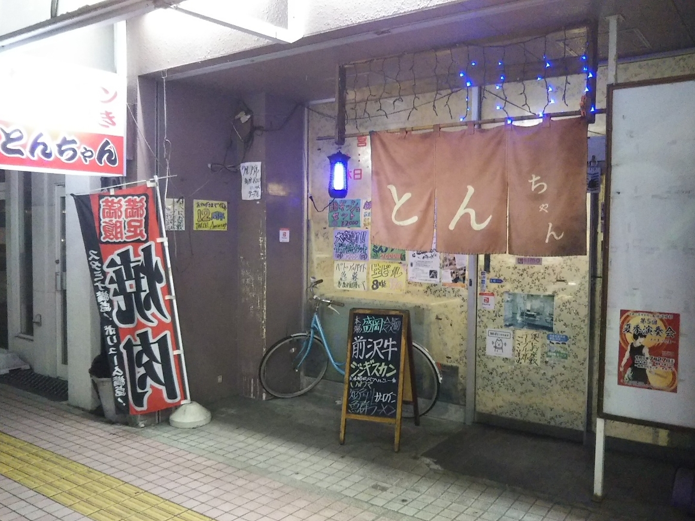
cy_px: 269
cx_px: 342
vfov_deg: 45.4
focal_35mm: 31
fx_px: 622
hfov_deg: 58.3
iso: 640
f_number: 2.2
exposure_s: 1/17
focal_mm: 4
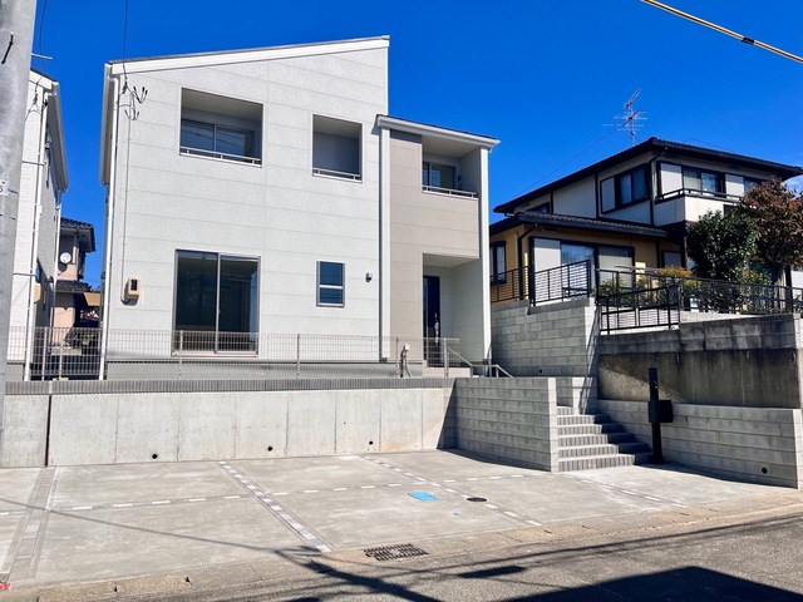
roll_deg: +0.4
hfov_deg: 67.3
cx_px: 402
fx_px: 603
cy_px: 301
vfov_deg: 53.1
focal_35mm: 26
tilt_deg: +6.9
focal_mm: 5.1
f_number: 1.6
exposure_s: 1/4651
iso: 50
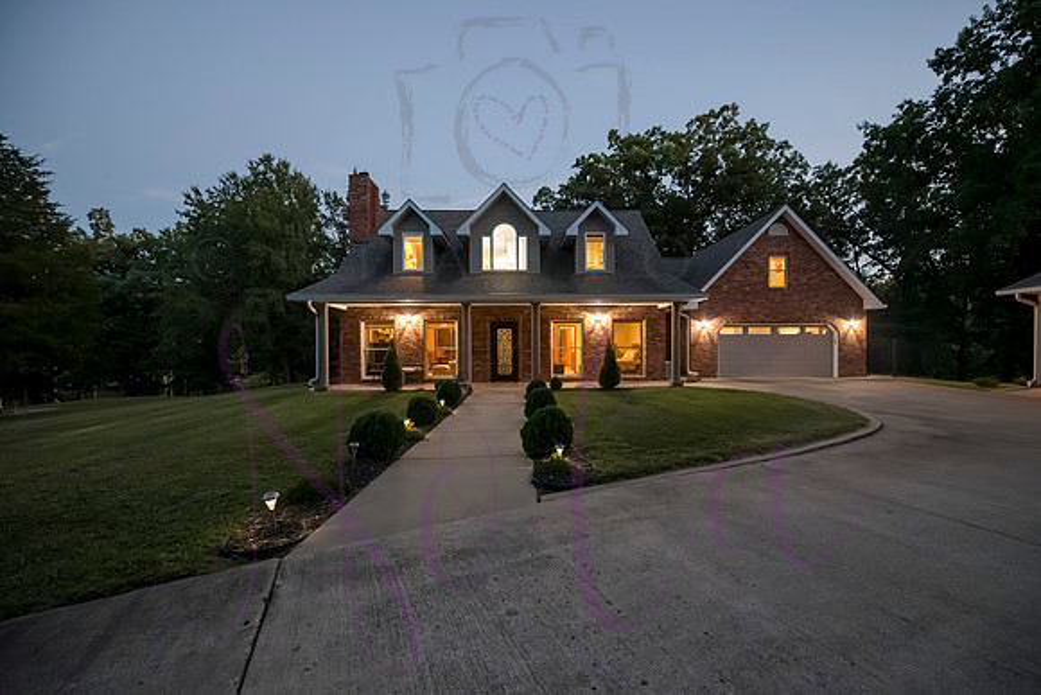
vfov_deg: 78.5
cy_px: 354
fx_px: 425
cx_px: 532
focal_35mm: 15
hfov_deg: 101.5
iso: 5000
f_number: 2.8
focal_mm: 14
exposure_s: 1/60
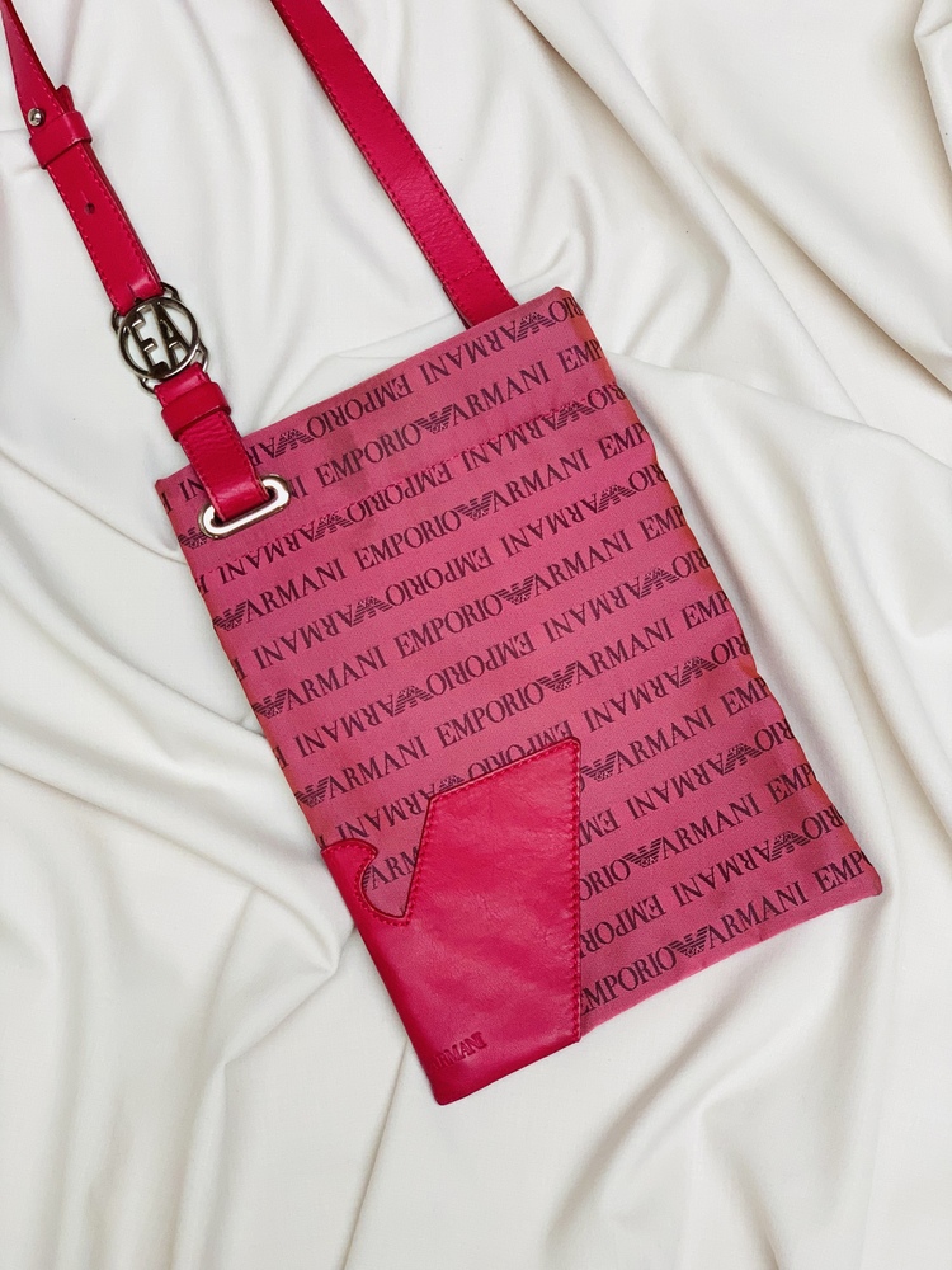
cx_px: 476
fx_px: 1907
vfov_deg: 36.8
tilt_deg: -81.2
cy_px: 635
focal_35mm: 52
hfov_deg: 28.0
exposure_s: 1/122
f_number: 2.4
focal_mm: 6
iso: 100
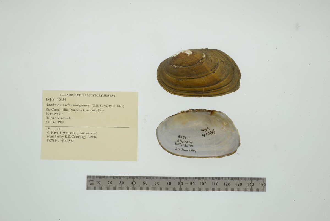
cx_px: 165
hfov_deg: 33.4
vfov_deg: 22.6
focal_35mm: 60
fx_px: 550
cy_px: 110
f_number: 32
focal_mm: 60
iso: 100
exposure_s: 1/10
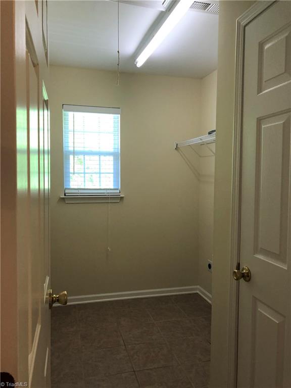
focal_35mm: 28
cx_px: 146
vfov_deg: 63.4
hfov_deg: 49.7
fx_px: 314
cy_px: 194
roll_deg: -2.5
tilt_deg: -3.6
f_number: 1.8
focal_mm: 3.99
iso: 25
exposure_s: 1/30
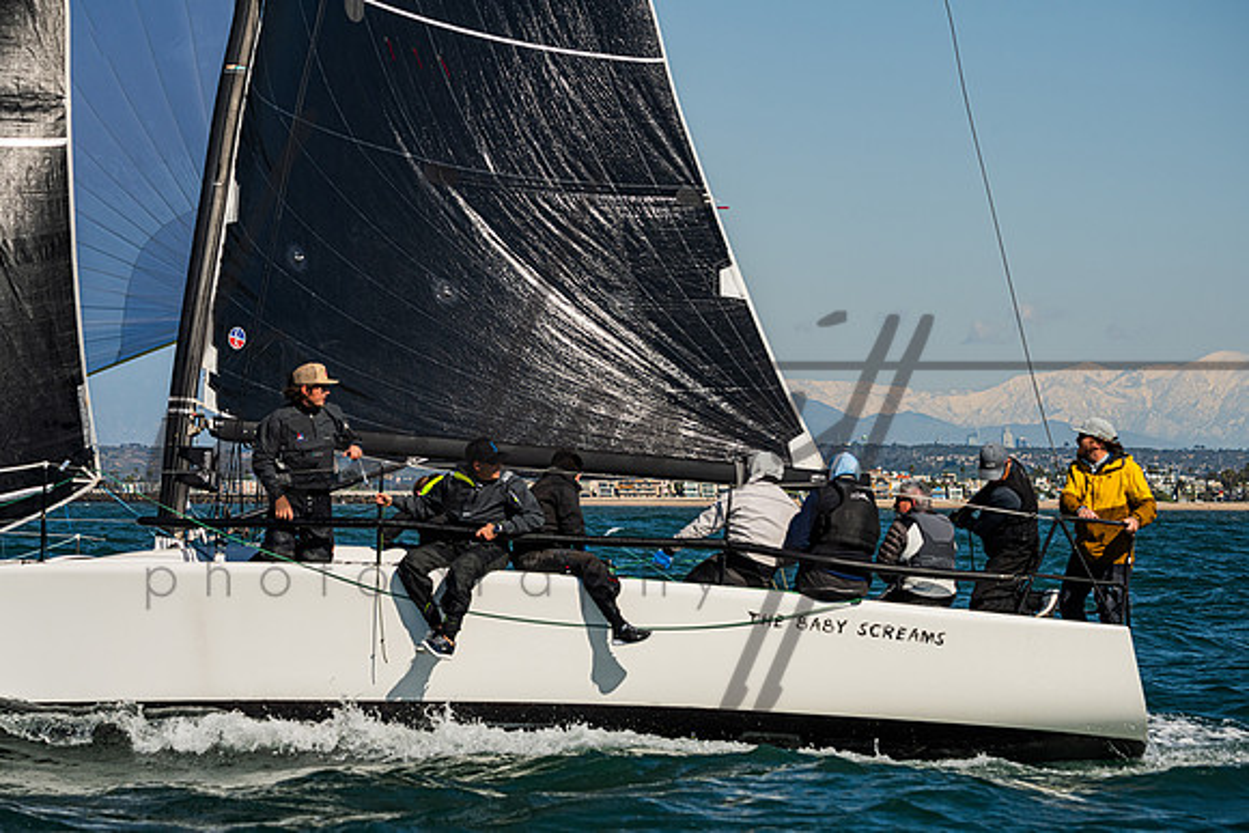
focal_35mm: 145
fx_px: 5032
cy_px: 416
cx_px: 624
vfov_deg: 9.5
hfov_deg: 14.2
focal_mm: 145
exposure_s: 1/3200
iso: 400
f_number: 8
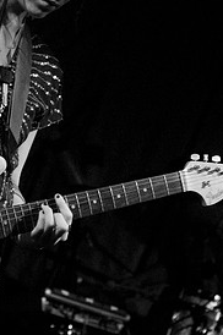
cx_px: 70
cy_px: 149
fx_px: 1192
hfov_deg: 10.7
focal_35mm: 128
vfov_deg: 16.0
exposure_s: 1/60
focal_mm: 52
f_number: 3.2
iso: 1600
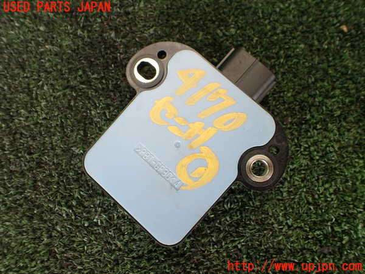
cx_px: 182
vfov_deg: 46.8
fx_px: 316
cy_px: 137
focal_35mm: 30
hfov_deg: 60.0
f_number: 2.3
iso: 160
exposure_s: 1/125
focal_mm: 5.4
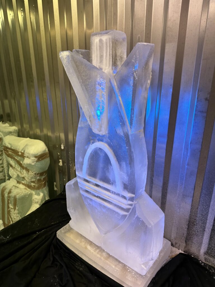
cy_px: 144
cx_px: 108
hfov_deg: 56.8
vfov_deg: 71.6
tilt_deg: -18.8
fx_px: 199
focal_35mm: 24
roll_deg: -0.9
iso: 80
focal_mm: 6.86
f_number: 1.78
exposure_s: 1/100
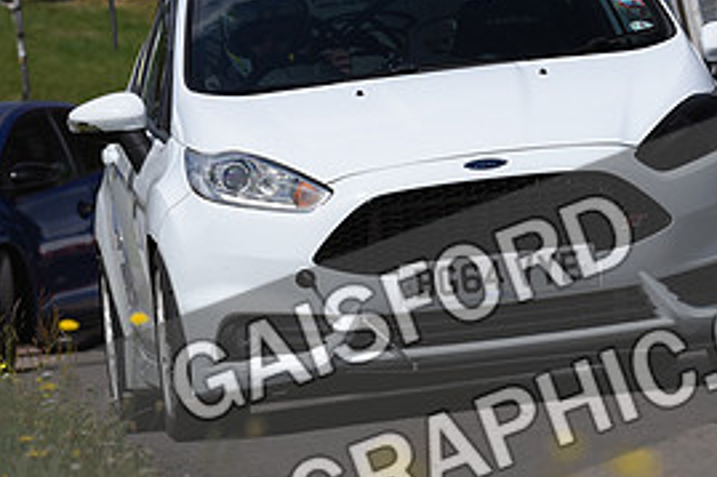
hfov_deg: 4.8
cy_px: 377
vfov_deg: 3.2
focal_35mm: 432
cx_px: 426
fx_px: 8598
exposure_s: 1/1000
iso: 500
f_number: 8
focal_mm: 200
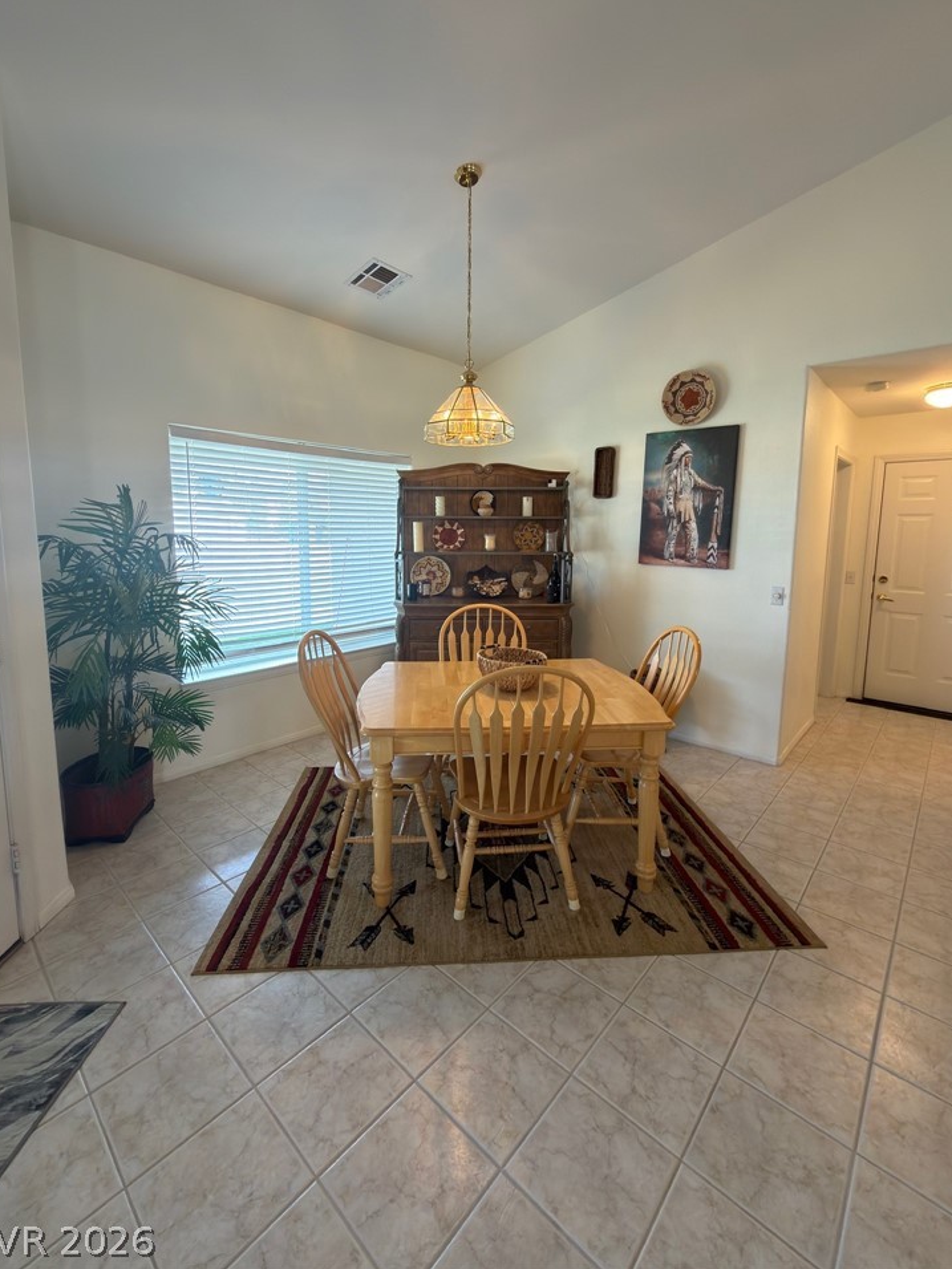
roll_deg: -0.8
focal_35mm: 15
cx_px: 473
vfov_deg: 98.0
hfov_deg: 81.7
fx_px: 550
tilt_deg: -7.2
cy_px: 592
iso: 64
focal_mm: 2.22
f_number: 2.2
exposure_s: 1/40
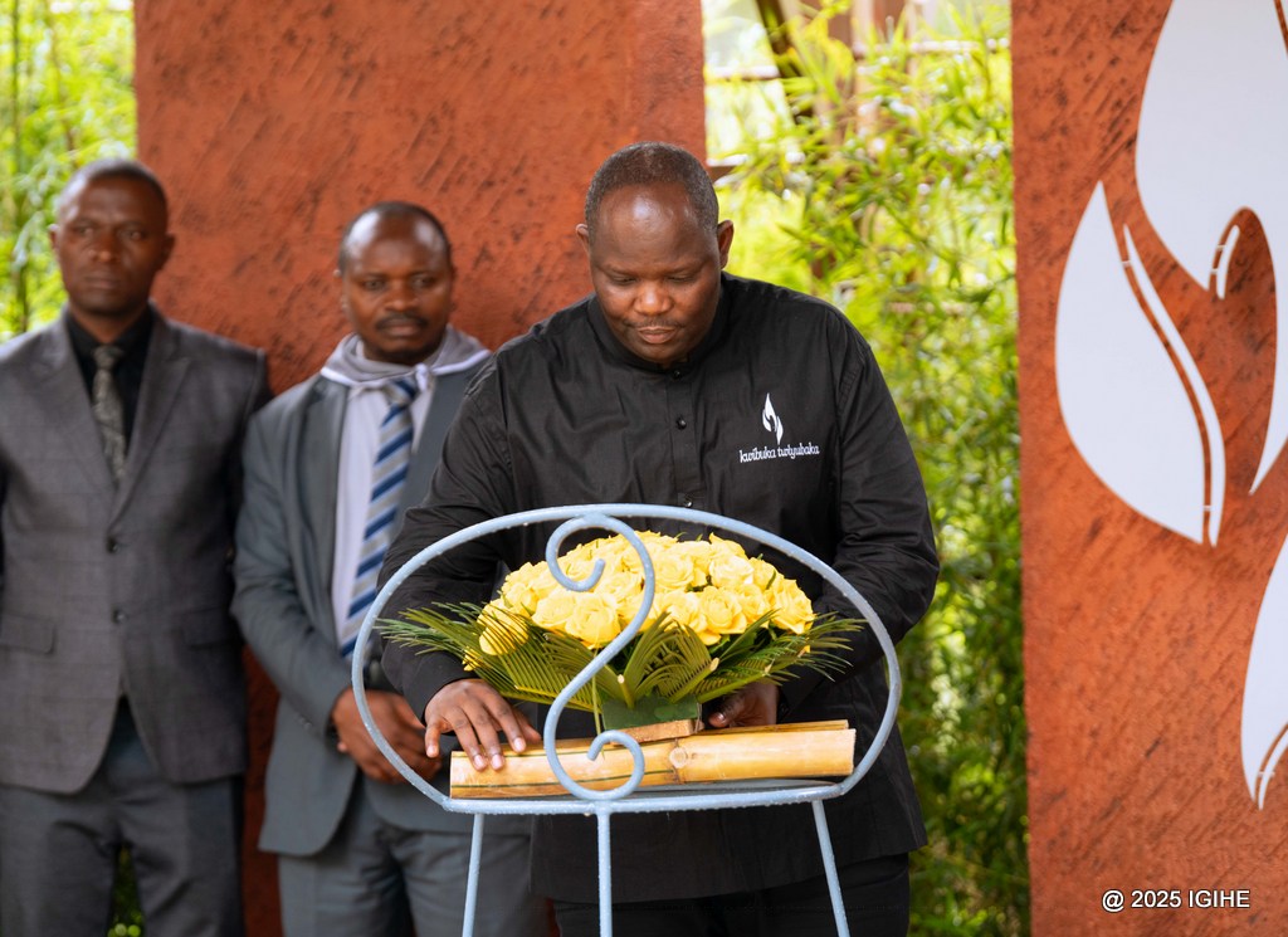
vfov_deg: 8.6
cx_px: 586
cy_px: 468
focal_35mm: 170
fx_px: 6242
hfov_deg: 11.8
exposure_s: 1/160
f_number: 4
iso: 500
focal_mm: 160
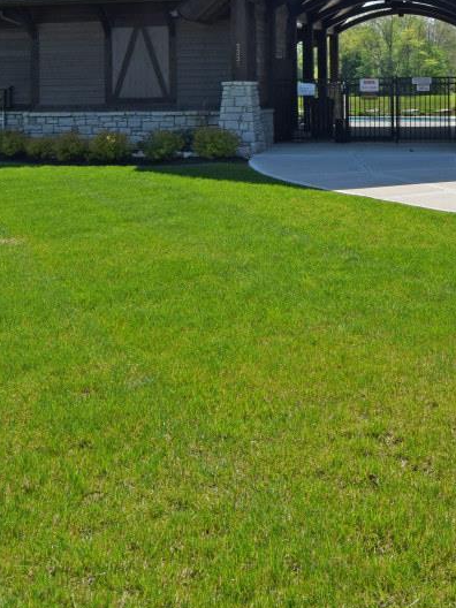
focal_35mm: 41
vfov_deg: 42.4
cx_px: 289
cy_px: 74
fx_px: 720
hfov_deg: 34.9
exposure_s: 1/400
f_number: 10
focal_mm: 10
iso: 200
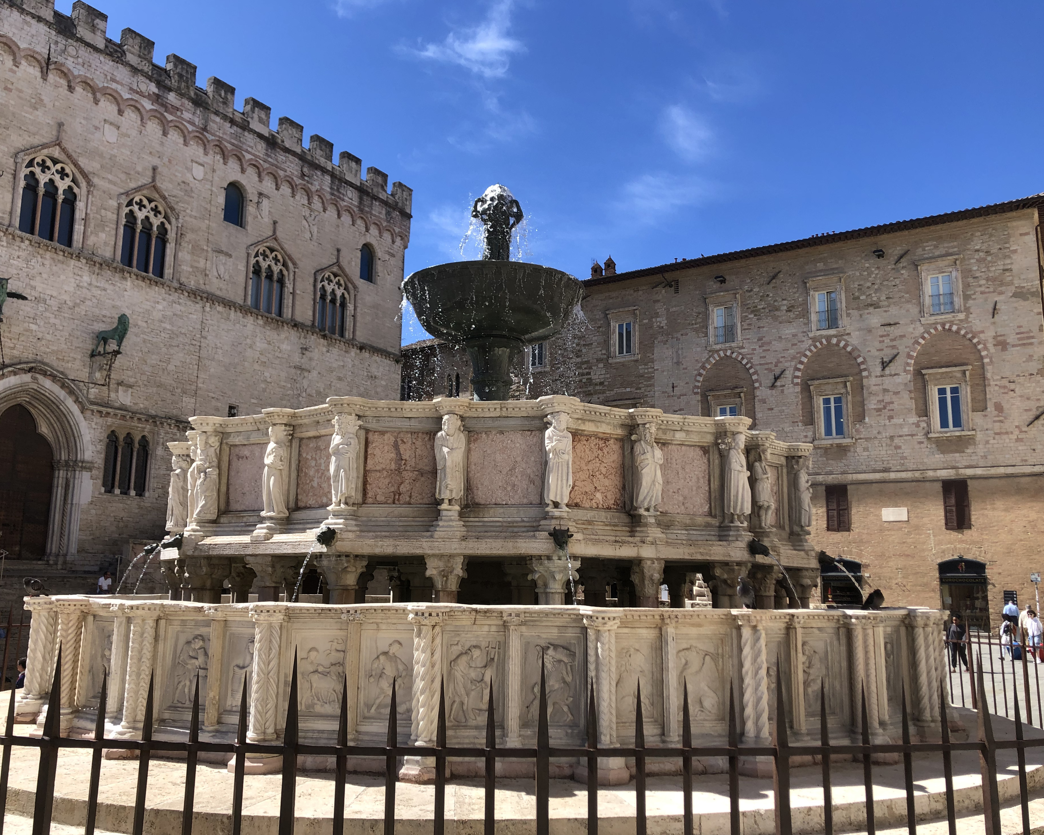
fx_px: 927
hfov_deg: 58.7
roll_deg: -0.2
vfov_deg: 48.5
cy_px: 419
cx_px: 497
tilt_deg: +11.0
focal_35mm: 30
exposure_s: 1/1350
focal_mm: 4
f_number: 1.8
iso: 20
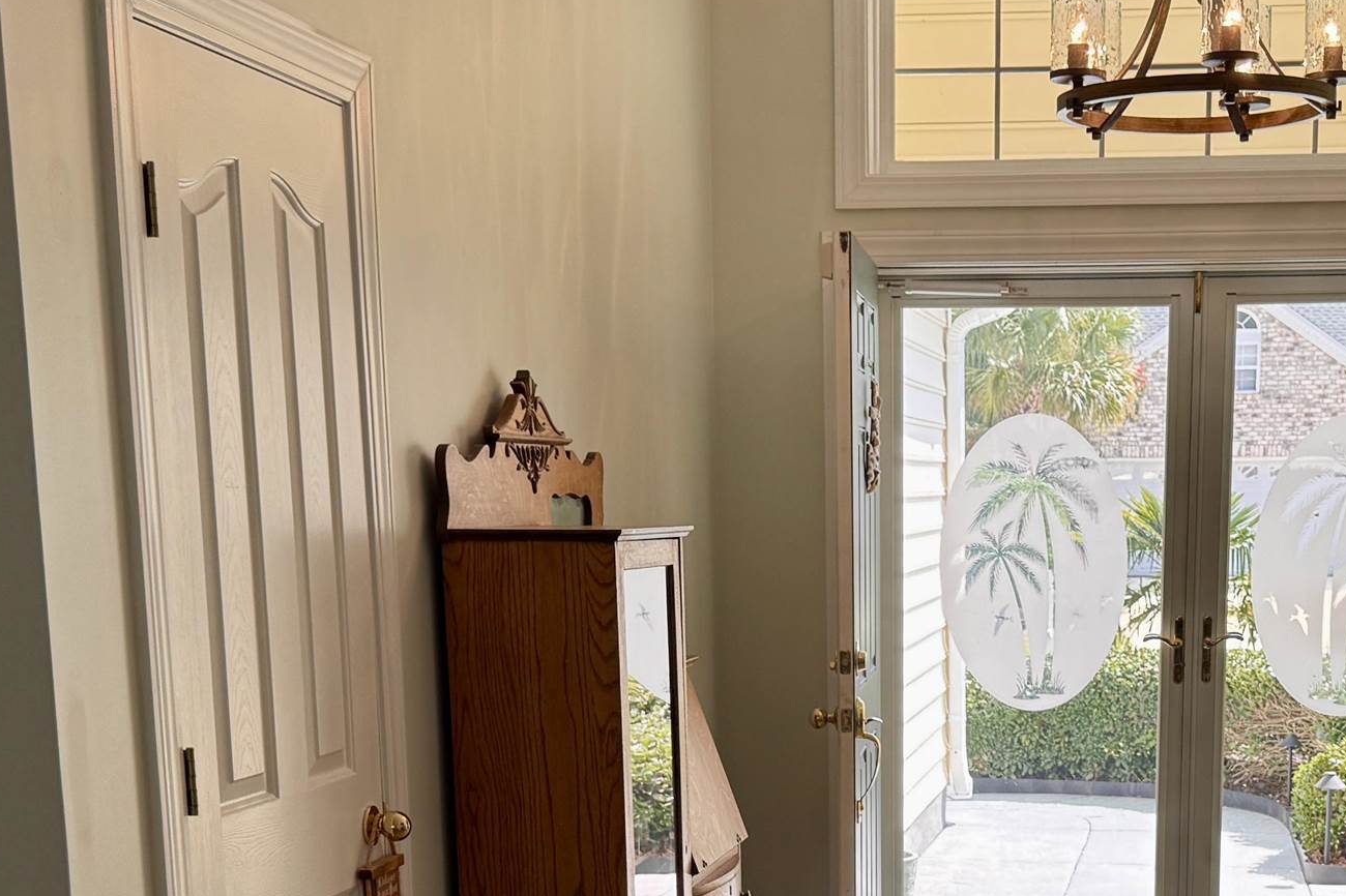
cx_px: 946
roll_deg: +0.0
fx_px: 2205
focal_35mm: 59
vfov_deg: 22.1
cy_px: 915
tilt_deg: -10.9
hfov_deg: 33.5
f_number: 1.78
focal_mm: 6.76
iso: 64
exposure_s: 1/227
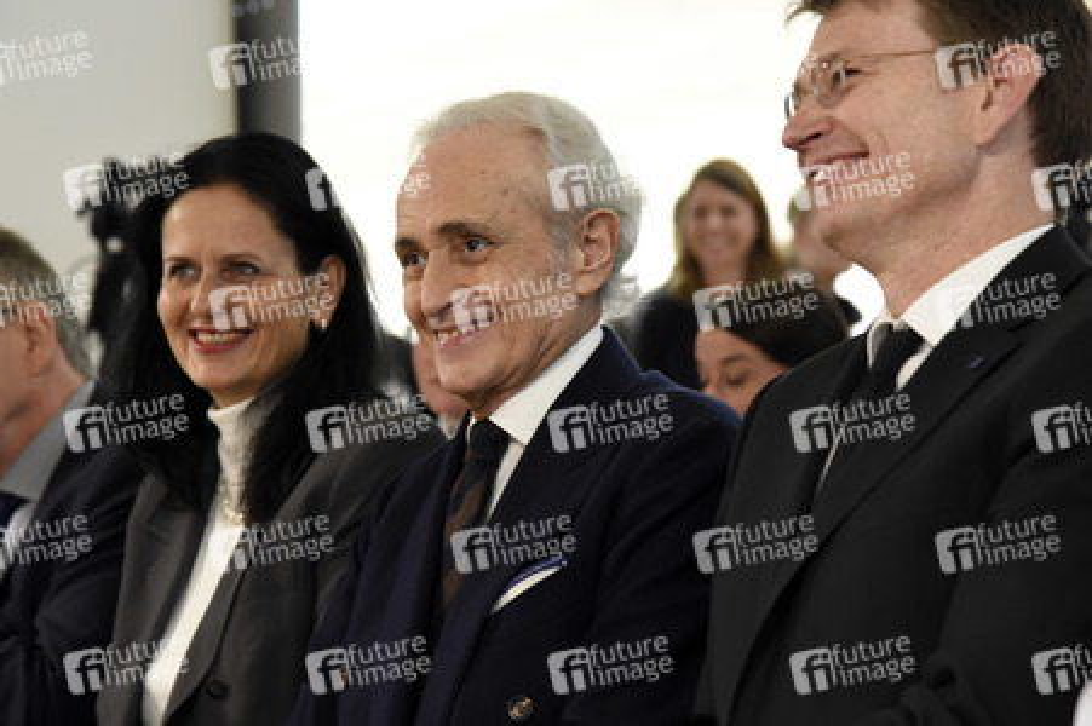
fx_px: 3637
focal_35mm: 120
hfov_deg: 17.1
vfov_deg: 11.4
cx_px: 546
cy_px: 363
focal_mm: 120
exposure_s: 1/160
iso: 4000
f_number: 5.6
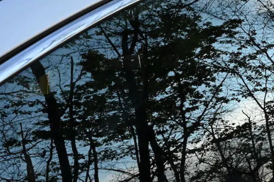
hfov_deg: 33.7
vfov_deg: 24.2
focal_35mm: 56
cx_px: 249
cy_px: 89
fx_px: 426
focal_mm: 29
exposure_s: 1/800
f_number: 20
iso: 22800
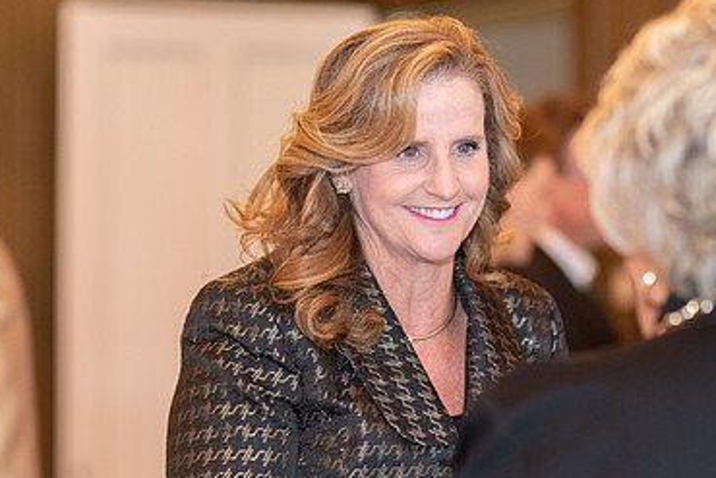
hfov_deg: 14.5
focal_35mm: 141
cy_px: 240
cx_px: 297
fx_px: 2805
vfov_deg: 9.7
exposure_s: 1/200
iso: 800
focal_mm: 85
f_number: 2
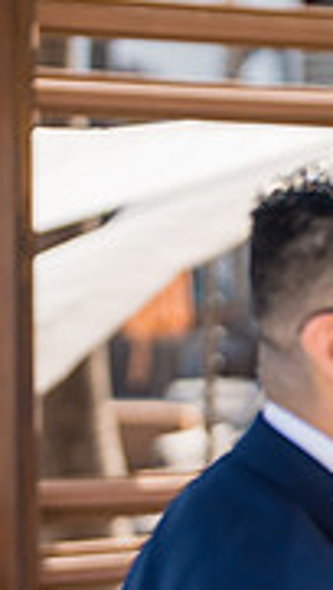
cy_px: 461
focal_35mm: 168
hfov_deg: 6.9
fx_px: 2633
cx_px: 725
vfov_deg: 12.8
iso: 100
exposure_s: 1/3200
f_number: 1.2
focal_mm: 50
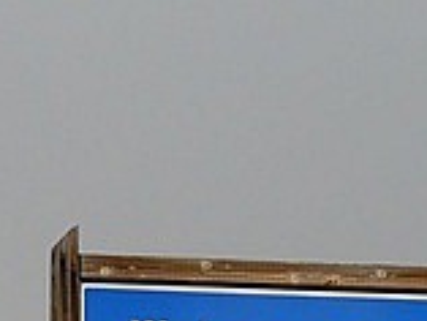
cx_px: 288
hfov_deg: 5.3
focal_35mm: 372
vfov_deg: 4.0
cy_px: 428
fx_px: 4592
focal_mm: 17.5
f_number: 5
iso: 100
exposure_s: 1/200
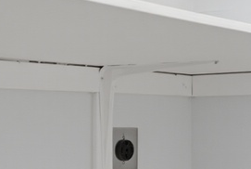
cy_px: 157
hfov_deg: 17.5
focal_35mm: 113
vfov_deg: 12.1
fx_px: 790
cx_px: 274
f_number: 7.1
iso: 320
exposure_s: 1/3.33
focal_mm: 19
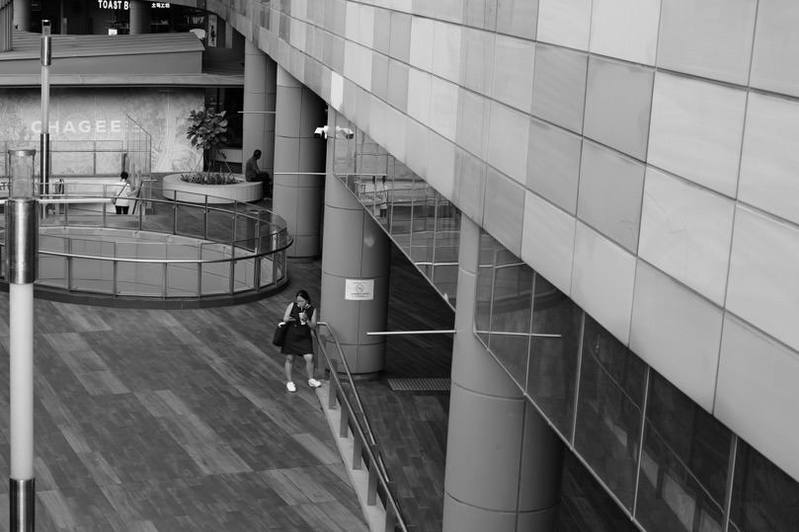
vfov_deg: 20.0
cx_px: 182
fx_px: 1509
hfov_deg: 29.1
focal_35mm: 68
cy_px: 287
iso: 100
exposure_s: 1/160
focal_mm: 43
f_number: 3.2
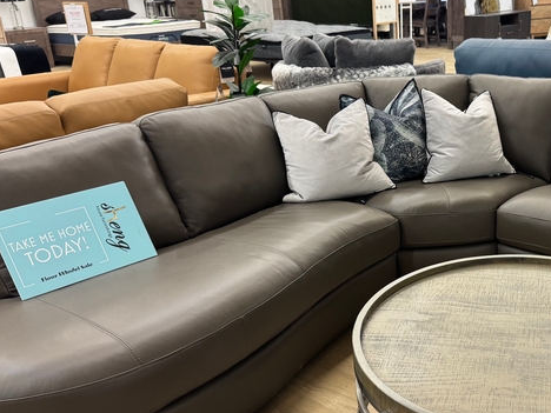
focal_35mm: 41
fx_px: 653
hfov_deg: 43.8
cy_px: 232
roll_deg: +1.5
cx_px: 432
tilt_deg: -21.6
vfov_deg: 35.1
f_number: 1.78
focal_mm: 6.76
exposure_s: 1/60
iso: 125
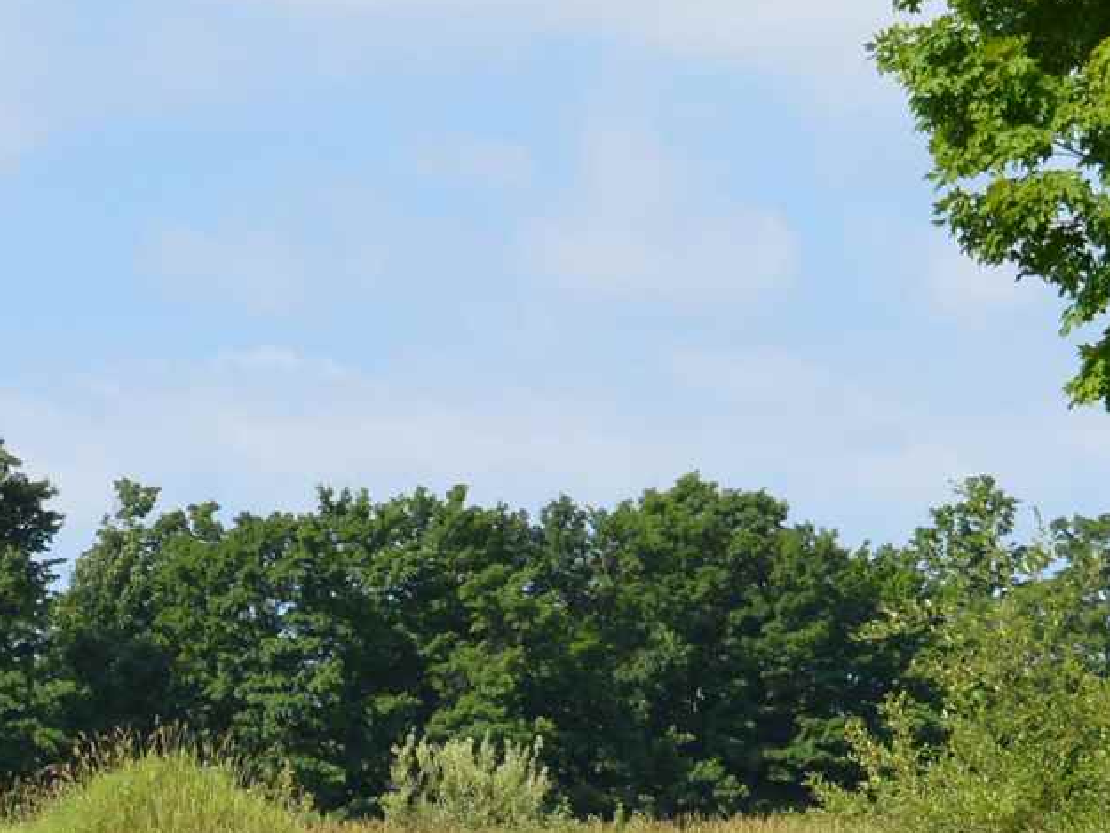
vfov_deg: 7.2
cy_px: 780
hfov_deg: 9.6
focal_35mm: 205
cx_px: 133
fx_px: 6586
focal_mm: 29
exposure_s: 1/320
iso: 100
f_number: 9
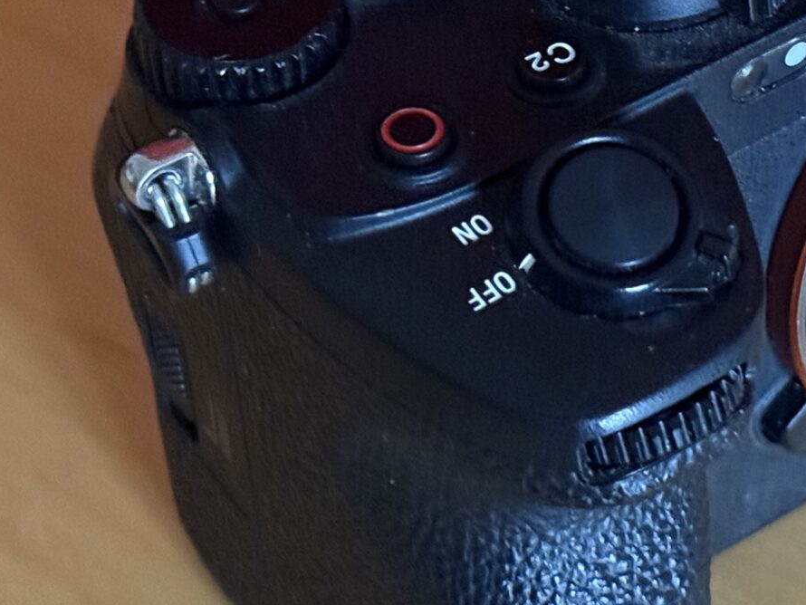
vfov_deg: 10.7
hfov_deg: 14.0
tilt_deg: -45.2
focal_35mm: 138
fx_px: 3214
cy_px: 157
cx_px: 851
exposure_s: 1/20
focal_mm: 6.76
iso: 800
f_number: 1.78
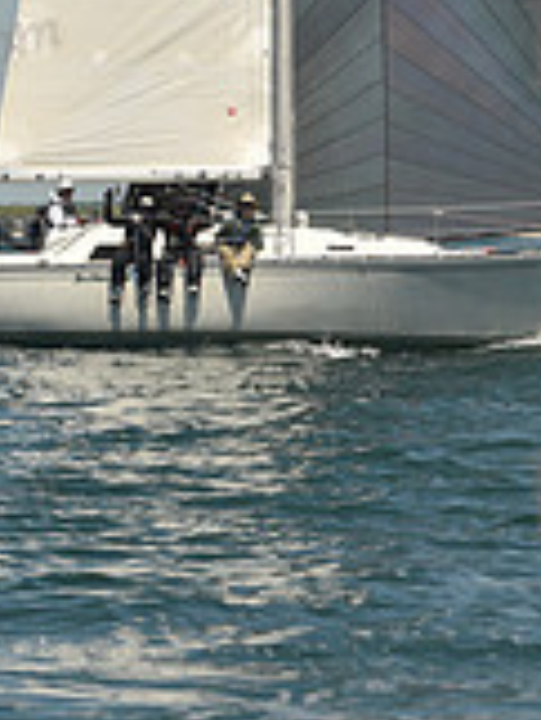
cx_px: 293
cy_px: -197
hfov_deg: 4.2
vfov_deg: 5.6
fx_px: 7346
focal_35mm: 353
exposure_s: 1/800
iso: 250
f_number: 6.3
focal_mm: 102
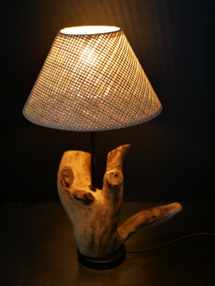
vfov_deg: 38.2
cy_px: 143
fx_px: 414
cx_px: 108
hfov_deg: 29.1
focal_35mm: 50
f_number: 1.7
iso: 200
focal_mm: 25
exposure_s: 1/125
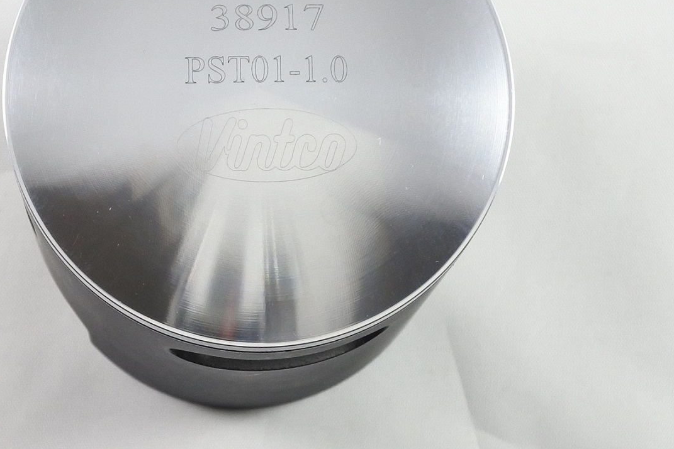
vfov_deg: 22.1
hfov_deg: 32.7
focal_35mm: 61
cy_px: 125
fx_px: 1142
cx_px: 255
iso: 560
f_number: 3.8
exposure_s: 1/125
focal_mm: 12.6
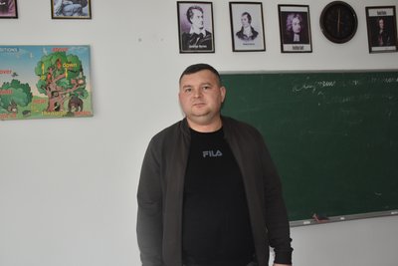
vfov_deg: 40.0
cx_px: 199
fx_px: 365
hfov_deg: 57.2
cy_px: 133
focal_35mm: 33
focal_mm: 22
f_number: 3.5
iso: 800
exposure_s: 1/60
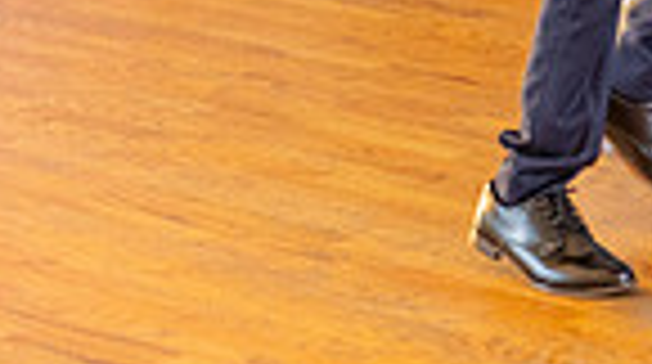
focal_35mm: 223
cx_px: 909
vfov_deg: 5.3
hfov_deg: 9.5
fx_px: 3849
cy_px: -301
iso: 800
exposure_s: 1/80
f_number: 4
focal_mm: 45
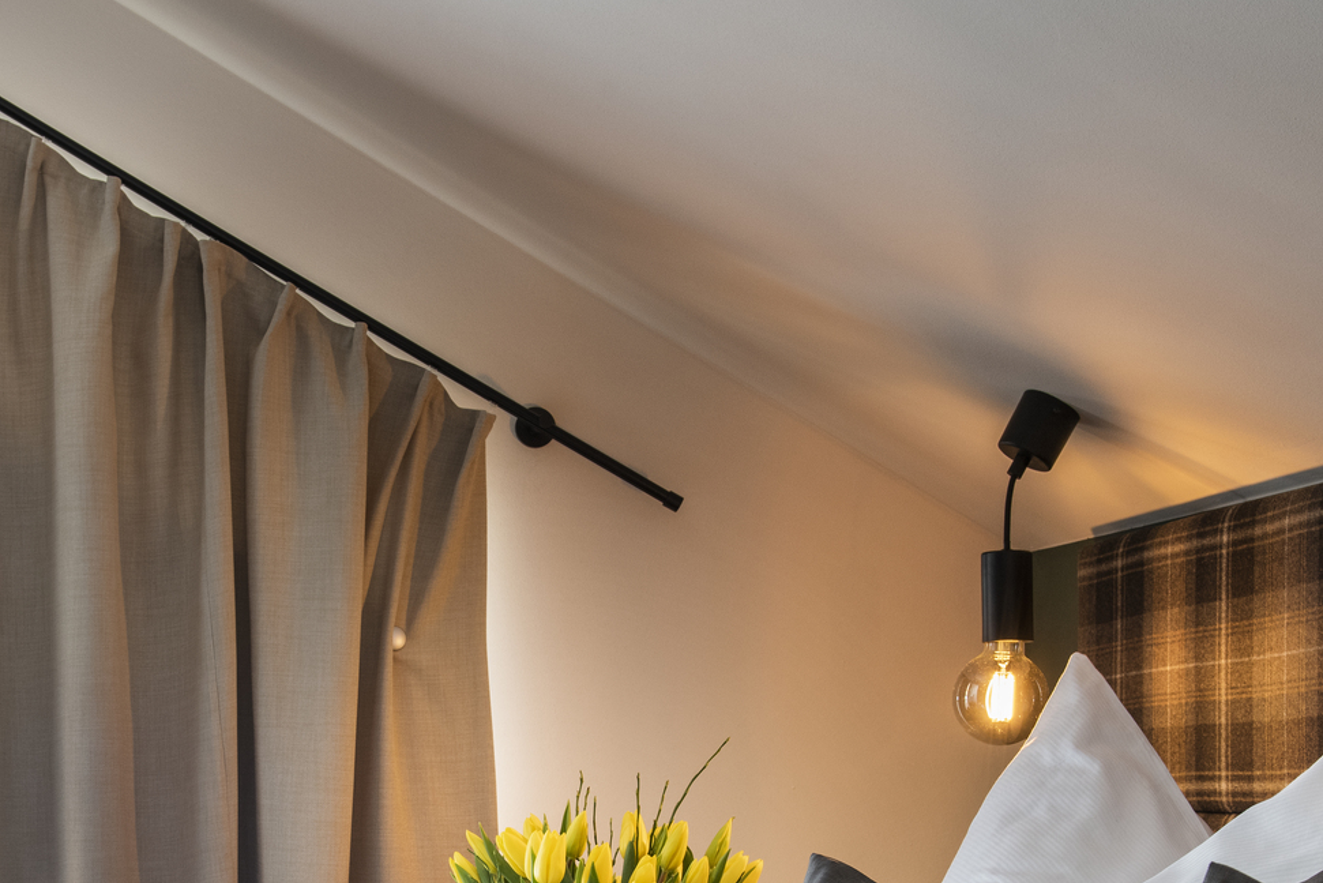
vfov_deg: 19.6
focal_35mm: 68
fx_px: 2500
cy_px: 830
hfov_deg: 29.4
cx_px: 420
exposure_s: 1/6
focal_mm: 32
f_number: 9
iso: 400
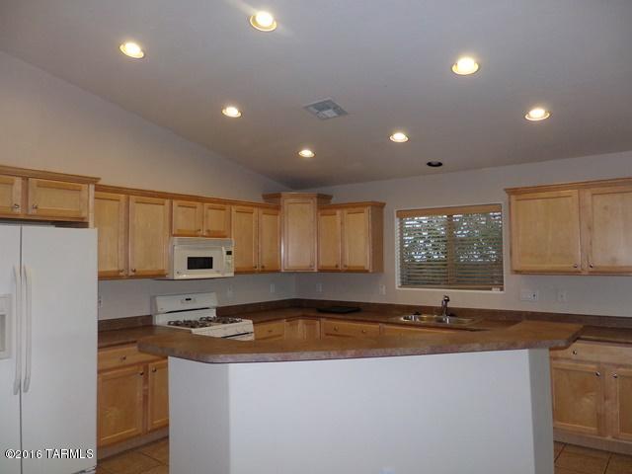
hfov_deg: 67.3
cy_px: 237
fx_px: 475
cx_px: 316
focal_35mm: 26
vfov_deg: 53.1
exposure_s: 1/60
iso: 200
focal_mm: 4.7
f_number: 3.2
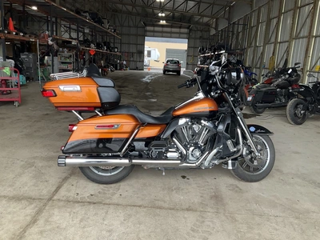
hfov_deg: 61.7
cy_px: 120
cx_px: 160
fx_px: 268
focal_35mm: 29
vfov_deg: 48.2
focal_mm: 3
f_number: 1.8
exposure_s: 1/122
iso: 25
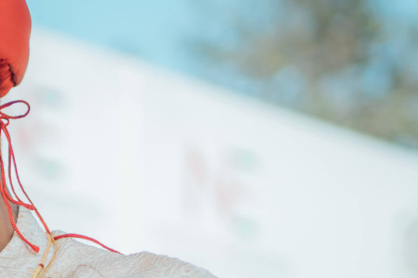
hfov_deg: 10.6
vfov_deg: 7.2
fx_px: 2148
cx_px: -272
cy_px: 536
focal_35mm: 185
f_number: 1.4
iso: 100
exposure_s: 1/1250
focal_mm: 35
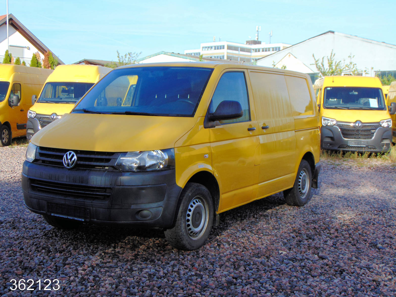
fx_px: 572
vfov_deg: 29.1
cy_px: 148
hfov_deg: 38.2
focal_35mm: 50
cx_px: 198
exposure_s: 1/500
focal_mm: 9
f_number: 3.5
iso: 80
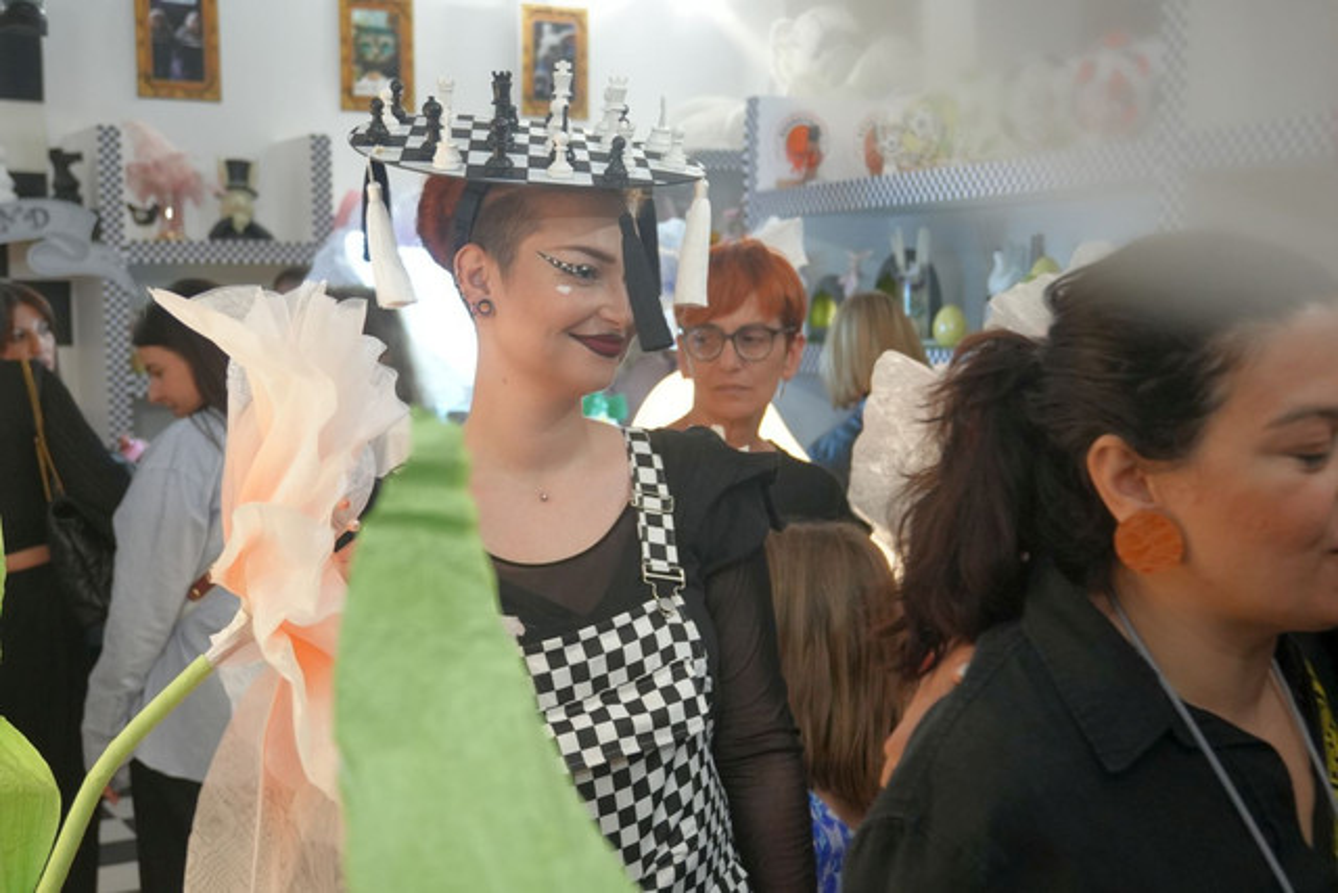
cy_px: 446
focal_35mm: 49
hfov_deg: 40.3
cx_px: 669
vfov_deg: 27.5
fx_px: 1821
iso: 2000
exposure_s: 1/160
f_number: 4.5
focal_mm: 33
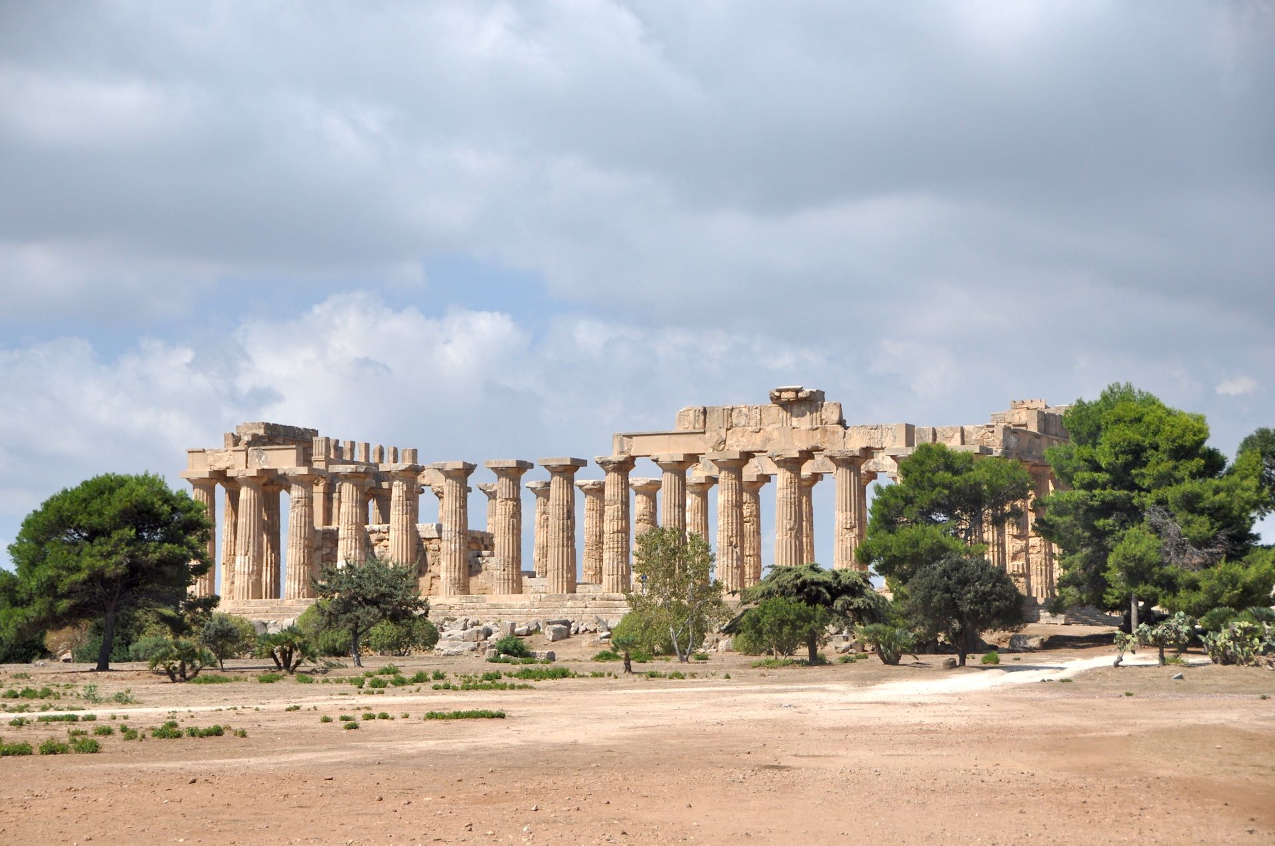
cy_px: 423
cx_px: 638
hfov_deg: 22.6
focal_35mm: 90
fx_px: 3183
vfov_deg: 15.1
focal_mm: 60
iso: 400
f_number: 5
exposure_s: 1/1250
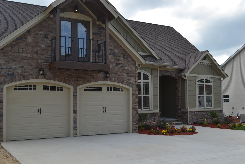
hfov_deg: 49.6
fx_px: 265
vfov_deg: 34.2
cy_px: 82
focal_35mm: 39
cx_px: 122
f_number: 6.3
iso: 100
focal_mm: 26
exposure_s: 1/200
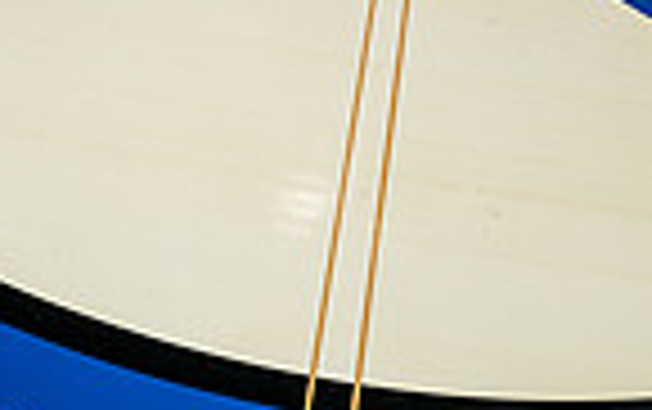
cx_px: 432
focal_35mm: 82
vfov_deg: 12.5
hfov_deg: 25.1
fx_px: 1459
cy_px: -577
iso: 640
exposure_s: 1/250
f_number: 5.6
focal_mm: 26
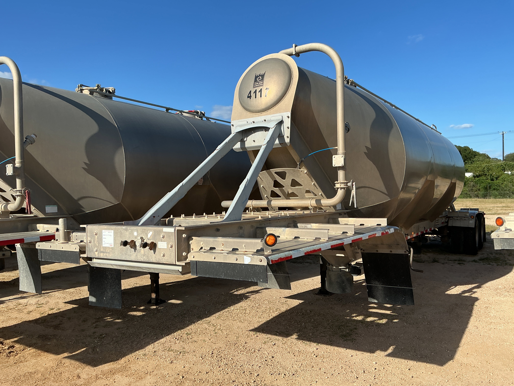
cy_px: 193
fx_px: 431
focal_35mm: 29
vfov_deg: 48.2
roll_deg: +1.0
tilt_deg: +0.1
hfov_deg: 61.7
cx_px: 257
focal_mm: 3
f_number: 1.8
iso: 25
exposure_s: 1/1577
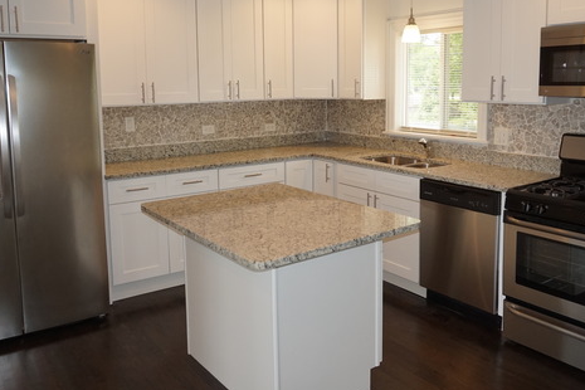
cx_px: 307
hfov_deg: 57.2
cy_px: 141
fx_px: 536
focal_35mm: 33
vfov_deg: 39.6
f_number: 7.1
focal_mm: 16
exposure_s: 1/60
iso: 800
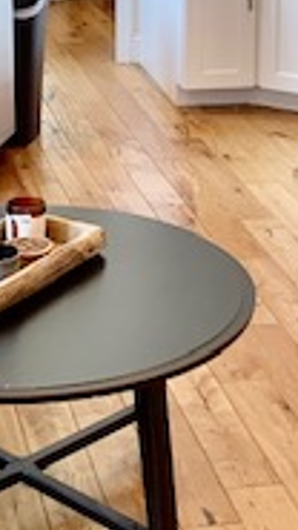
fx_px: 1377
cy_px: 3
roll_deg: +0.3
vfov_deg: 21.1
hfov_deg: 12.3
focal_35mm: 98
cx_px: 146
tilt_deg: -10.6
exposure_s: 1/60
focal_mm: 4.25
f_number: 1.8
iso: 80
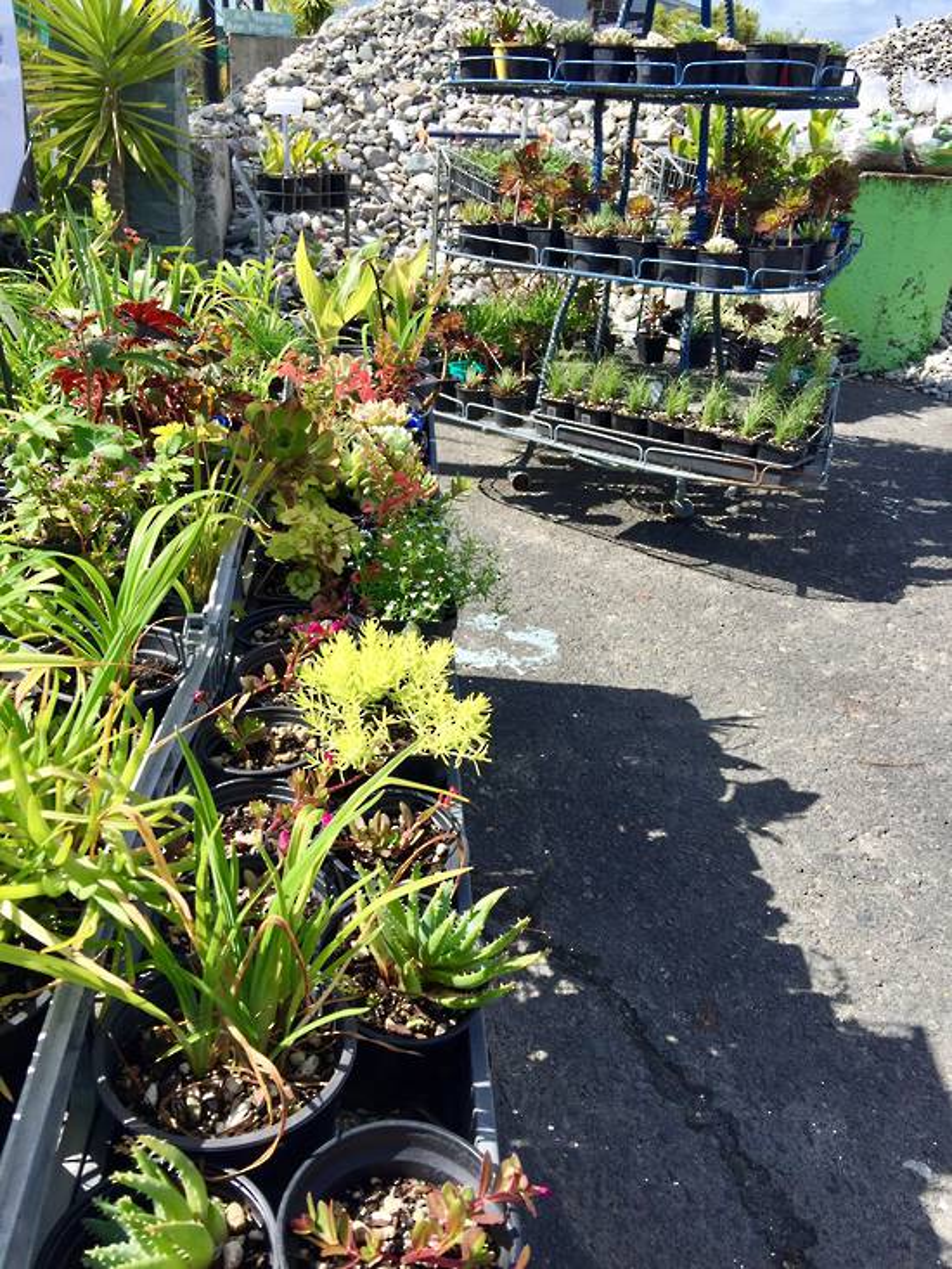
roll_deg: -2.6
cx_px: 476
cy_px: 634
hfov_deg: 48.2
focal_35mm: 29
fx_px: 1063
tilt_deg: -24.4
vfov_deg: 61.7
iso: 32
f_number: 2.2
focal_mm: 4.15
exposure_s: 1/1130
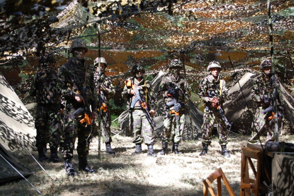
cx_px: 147
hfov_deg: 24.6
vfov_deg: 16.5
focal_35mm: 82
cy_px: 98
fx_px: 673
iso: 320
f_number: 5.6
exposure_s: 1/125
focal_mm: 55
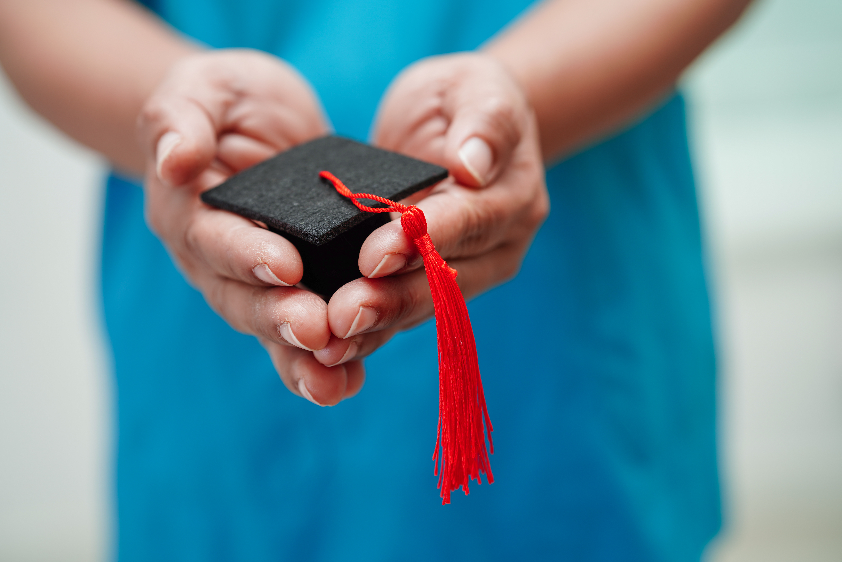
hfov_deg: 39.6
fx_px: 1169
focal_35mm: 50
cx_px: 421
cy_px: 281
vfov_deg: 27.0
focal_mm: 50
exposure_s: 1/60
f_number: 2.5
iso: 100
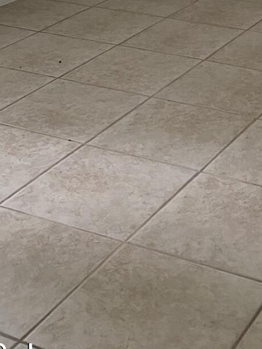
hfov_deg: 17.5
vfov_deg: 20.4
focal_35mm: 84
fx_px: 848
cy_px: -157
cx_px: 199
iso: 125
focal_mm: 4.25
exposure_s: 1/60
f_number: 1.8
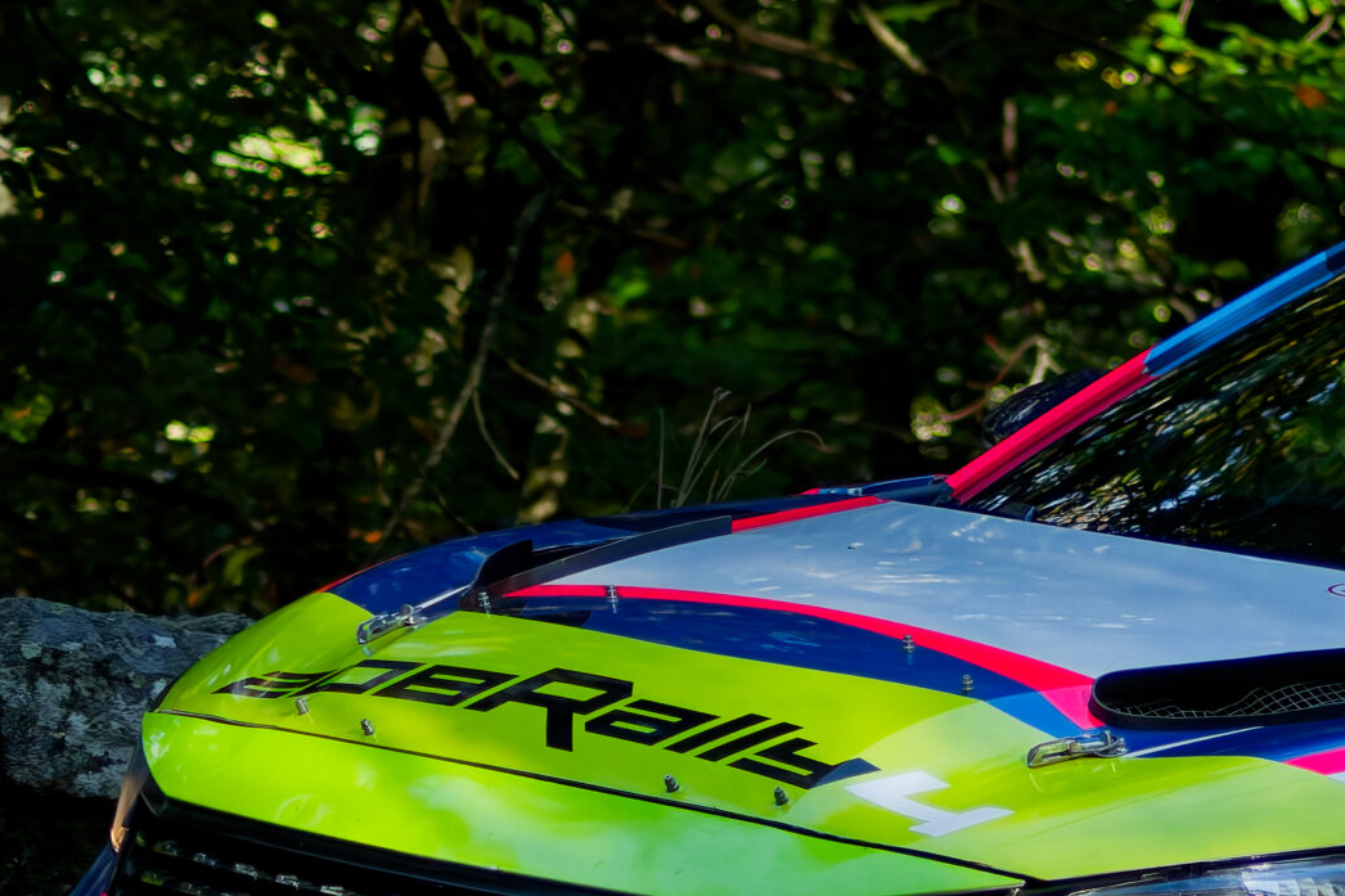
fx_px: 9600
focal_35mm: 257
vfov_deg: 5.3
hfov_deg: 8.0
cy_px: 831
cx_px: 1463
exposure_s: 1/5000
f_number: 4
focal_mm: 70
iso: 4500
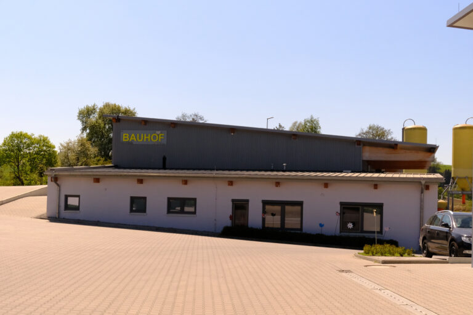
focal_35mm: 56
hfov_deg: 35.6
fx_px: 736
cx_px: 236
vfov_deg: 24.2
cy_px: 158
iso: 2000
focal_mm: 37.4
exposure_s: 1/4000
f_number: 10
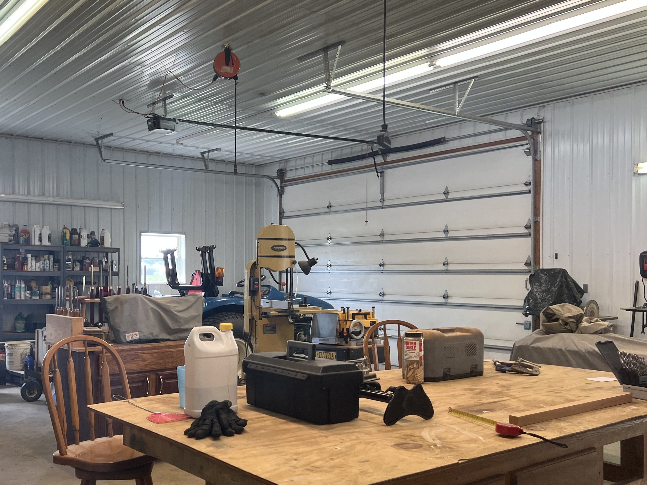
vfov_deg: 39.6
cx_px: 234
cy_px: 274
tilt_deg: -1.4
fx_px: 673
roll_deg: +0.2
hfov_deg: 50.7
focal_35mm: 36
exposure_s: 1/120
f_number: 1.5
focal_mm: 5.7
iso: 100
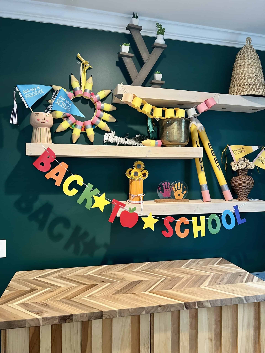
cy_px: 176
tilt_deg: +0.9
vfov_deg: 67.3
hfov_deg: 53.1
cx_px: 132
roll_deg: +0.4
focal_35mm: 26
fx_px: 265
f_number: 1.5
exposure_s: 1/60
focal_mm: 5.7
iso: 250
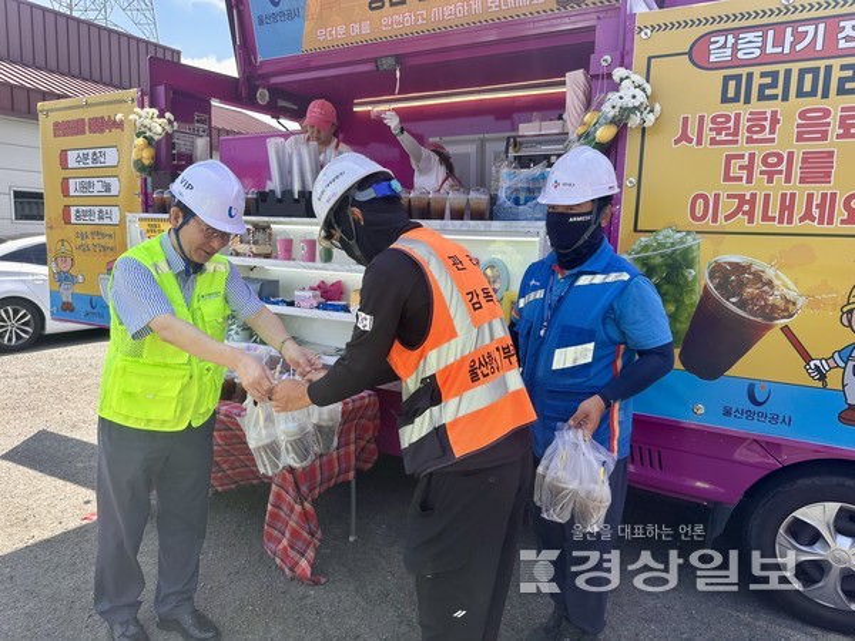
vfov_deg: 56.8
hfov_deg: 71.6
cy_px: 320
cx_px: 428
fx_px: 593
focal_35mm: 24
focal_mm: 6.86
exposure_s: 1/1664
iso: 80
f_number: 1.78
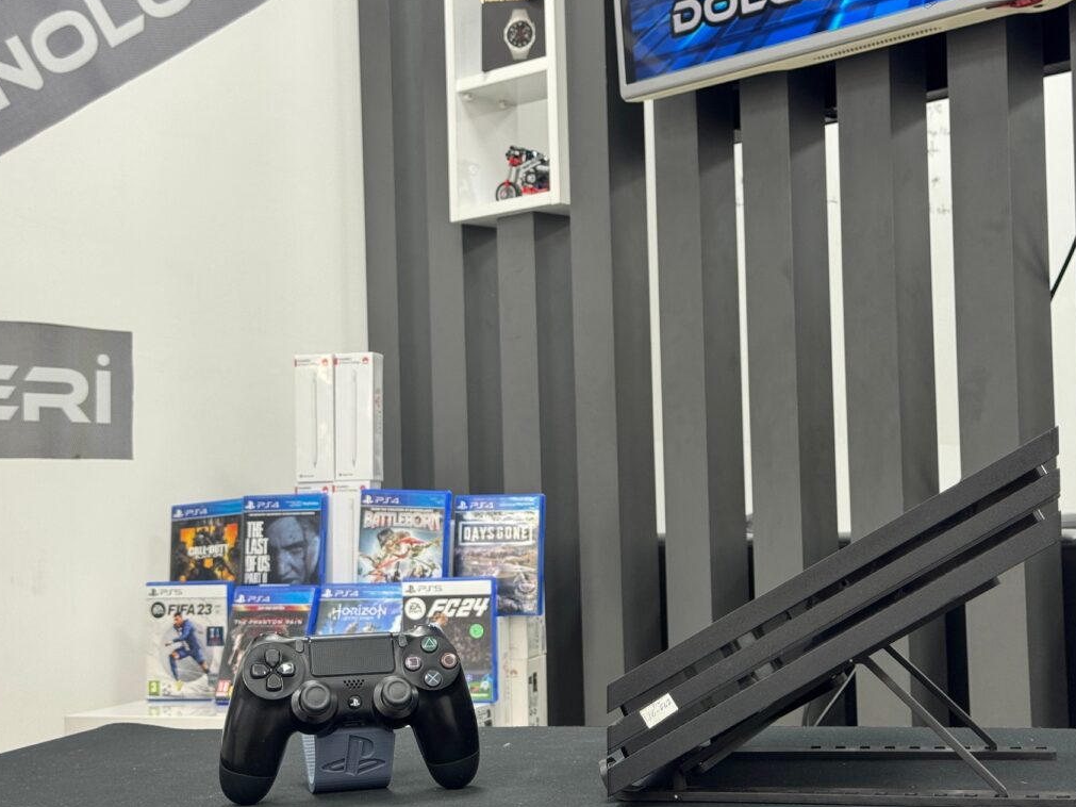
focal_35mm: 57
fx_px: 1772
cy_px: 421
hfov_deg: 33.7
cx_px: 607
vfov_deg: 25.7
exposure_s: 1/50
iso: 160
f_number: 1.78
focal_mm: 6.76
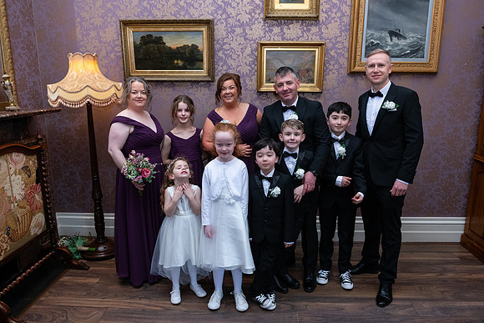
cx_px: 242
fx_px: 355
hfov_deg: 68.5
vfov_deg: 48.9
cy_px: 162
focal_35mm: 26
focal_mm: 26
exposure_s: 1/160
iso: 1250
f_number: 5
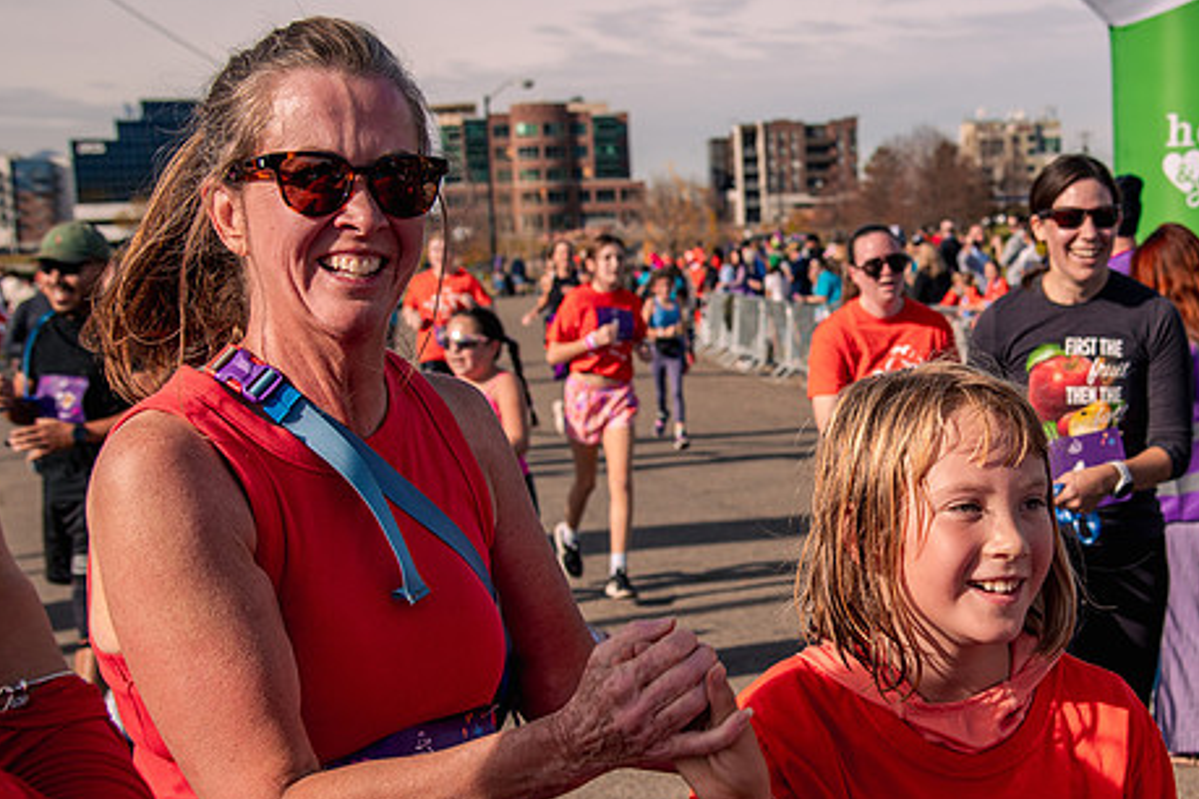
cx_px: 906
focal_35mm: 66
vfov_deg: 20.6
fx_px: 2198
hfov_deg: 30.0
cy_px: 432
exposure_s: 1/800
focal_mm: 38
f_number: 5.6
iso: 200
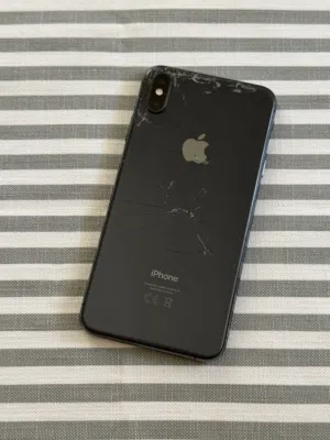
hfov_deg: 30.3
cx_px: 165
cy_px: 220
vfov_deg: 39.7
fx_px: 610
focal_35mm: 48
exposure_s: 1/60
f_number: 1.78
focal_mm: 6.76
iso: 200
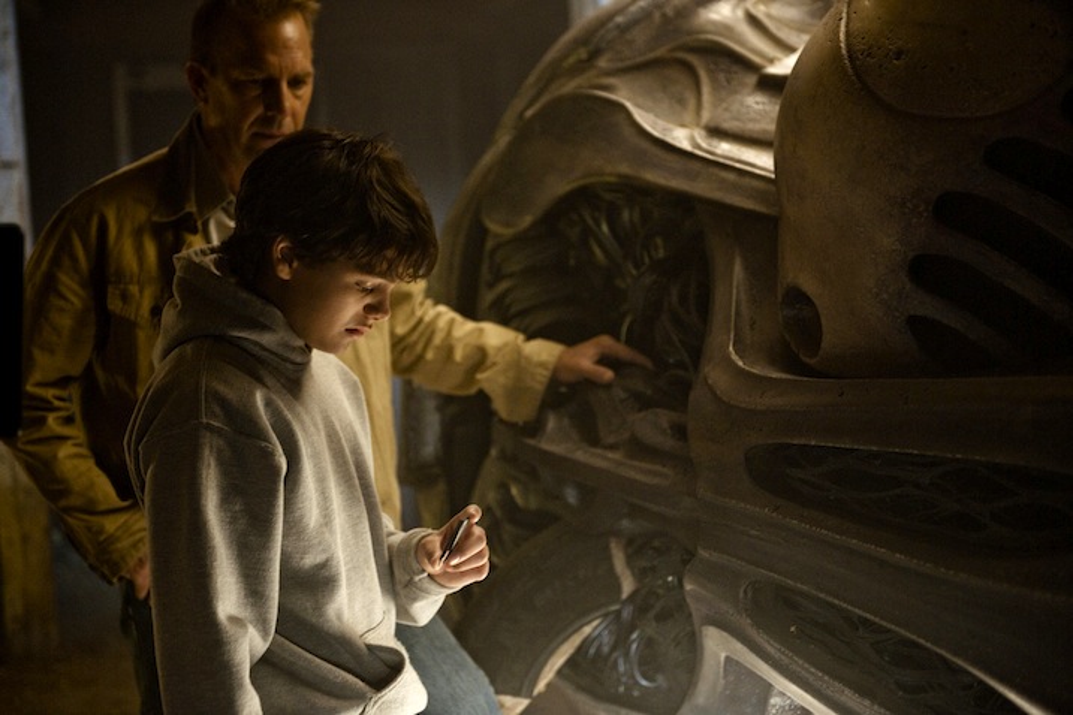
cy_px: 358
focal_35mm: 60
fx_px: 1788
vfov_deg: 22.6
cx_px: 536
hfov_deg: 33.4
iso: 800
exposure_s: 1/60
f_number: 2.8
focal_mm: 60
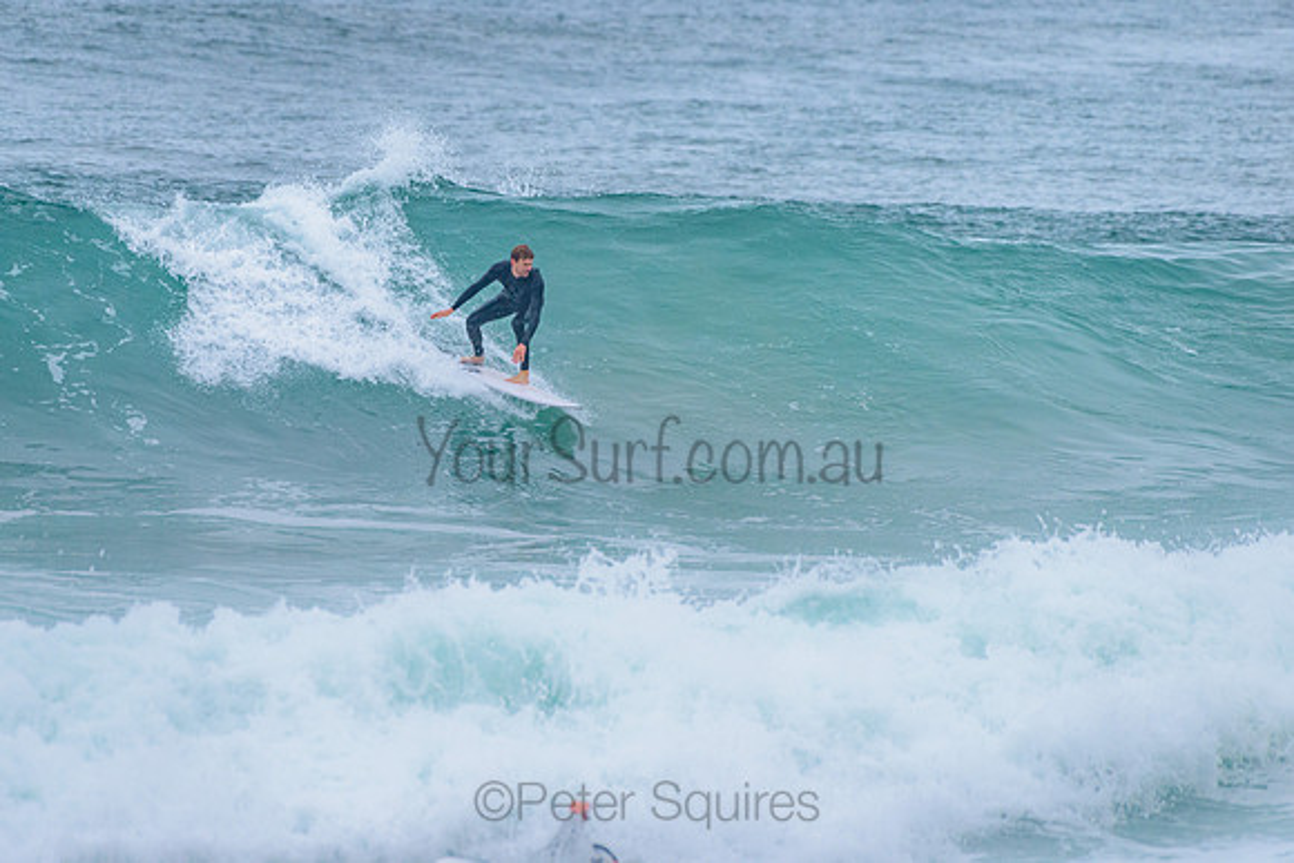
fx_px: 22000
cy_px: 335
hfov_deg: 3.4
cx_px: 502
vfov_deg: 2.2
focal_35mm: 612
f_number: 5.6
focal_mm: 500
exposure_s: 1/2000
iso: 1100
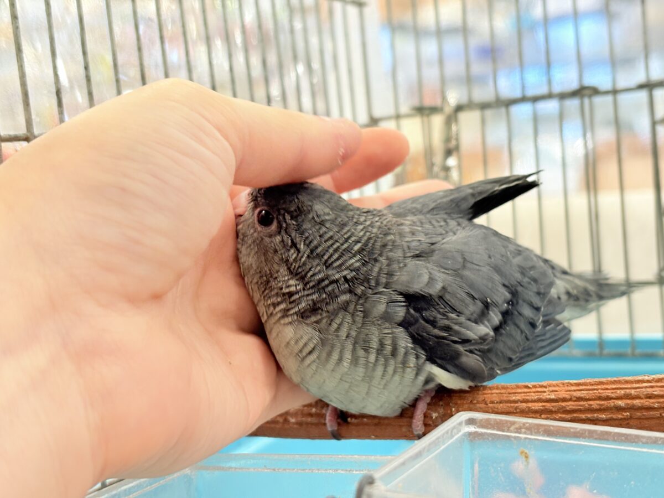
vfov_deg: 28.0
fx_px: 997
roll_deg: +6.5
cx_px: 332
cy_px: 249
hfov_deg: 36.8
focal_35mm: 52
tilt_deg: -5.1
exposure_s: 1/50
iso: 80
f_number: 1.6
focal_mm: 5.96
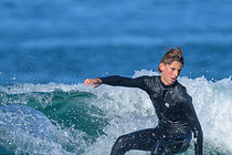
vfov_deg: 0.5
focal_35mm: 3039
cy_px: 176
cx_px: 63
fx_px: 19583
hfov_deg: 0.7
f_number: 6.3
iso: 250
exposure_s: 1/2000
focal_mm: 800
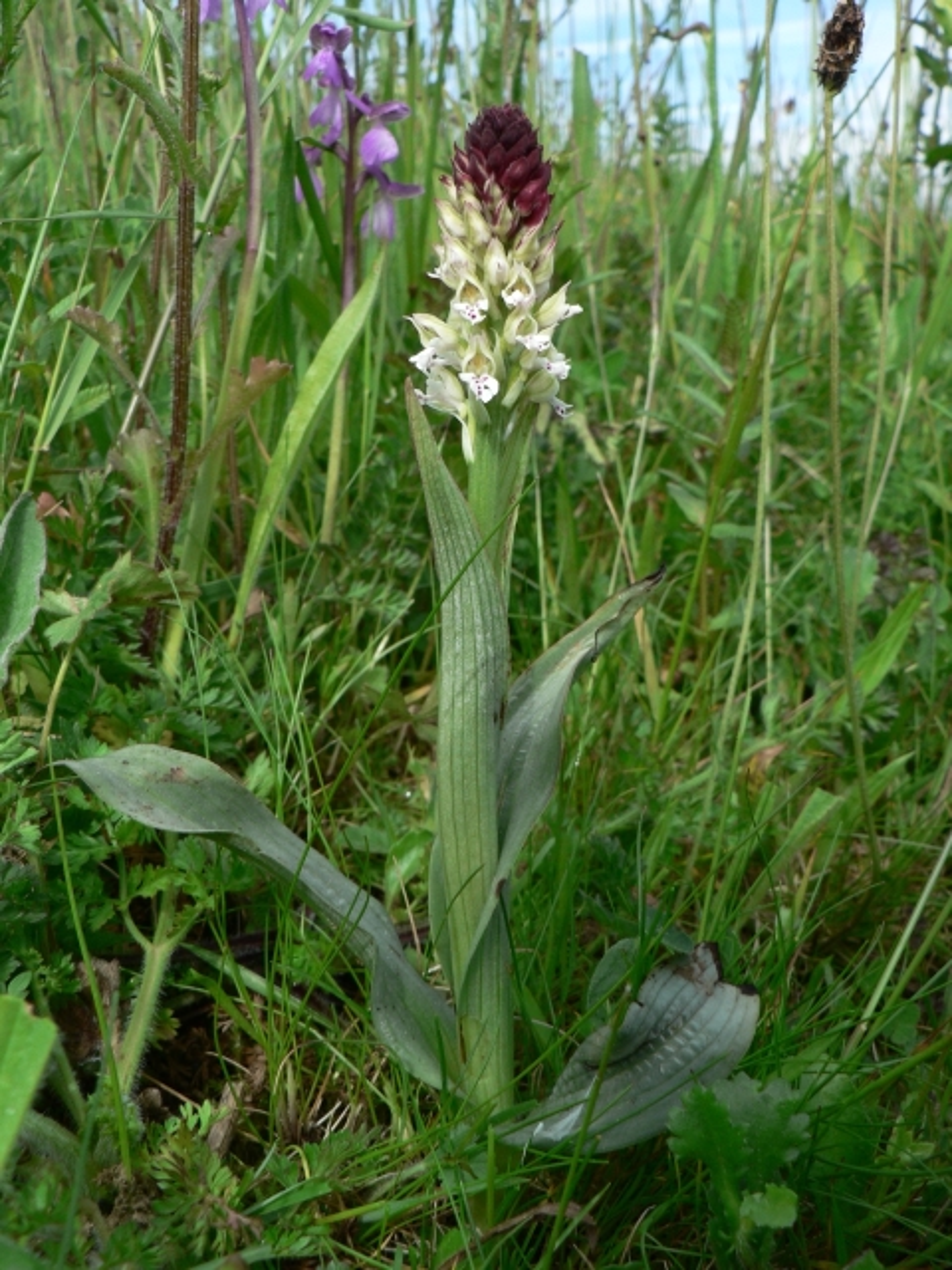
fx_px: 1320
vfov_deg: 51.4
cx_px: 476
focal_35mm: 36
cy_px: 635
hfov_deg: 39.7
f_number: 4.5
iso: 100
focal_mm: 6
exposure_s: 1/400
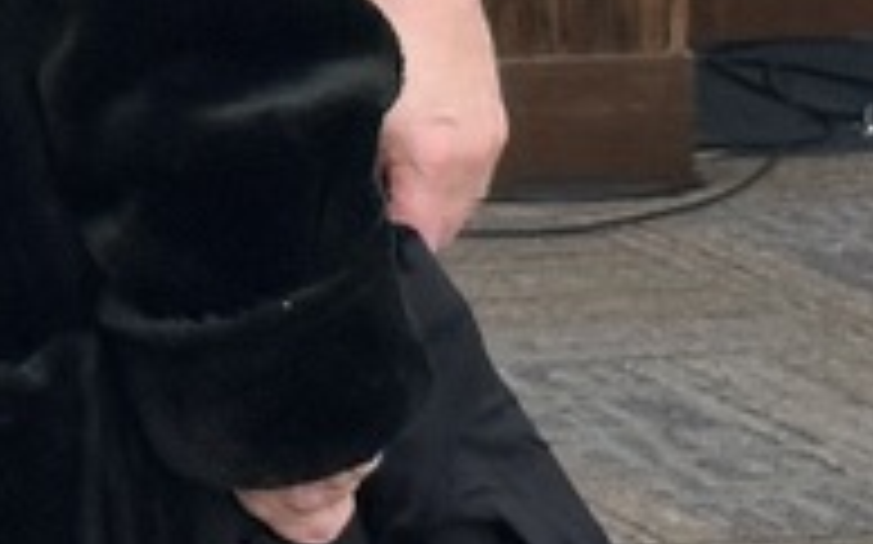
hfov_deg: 7.4
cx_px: -1161
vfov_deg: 4.7
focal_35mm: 269
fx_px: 6396
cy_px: -800
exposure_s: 1/40
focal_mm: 6.86
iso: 250
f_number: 1.78
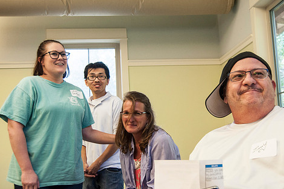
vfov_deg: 28.0
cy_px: 111
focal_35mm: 48
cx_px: 171
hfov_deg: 41.0
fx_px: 378
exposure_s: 1/40
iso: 800
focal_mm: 26
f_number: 4
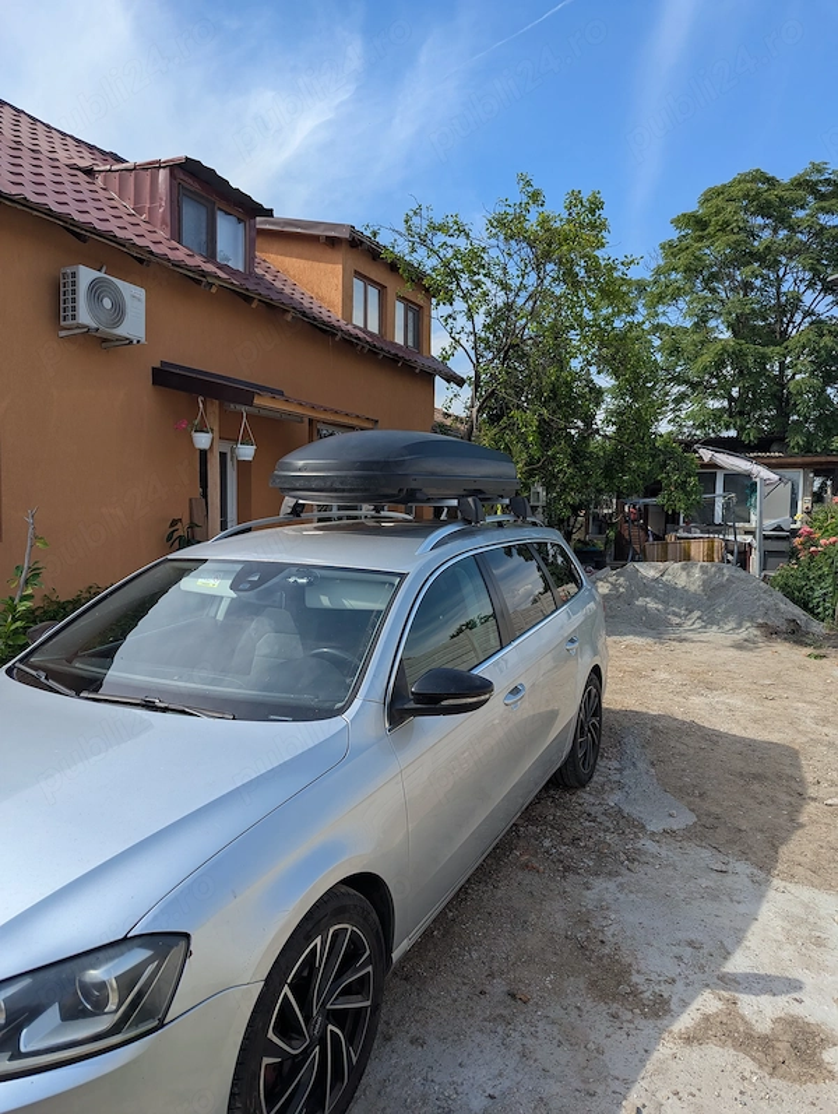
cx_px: 419
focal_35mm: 24
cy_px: 557
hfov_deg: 56.9
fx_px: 773
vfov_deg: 71.5
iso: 47
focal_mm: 6.81
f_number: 1.85
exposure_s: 1/1825
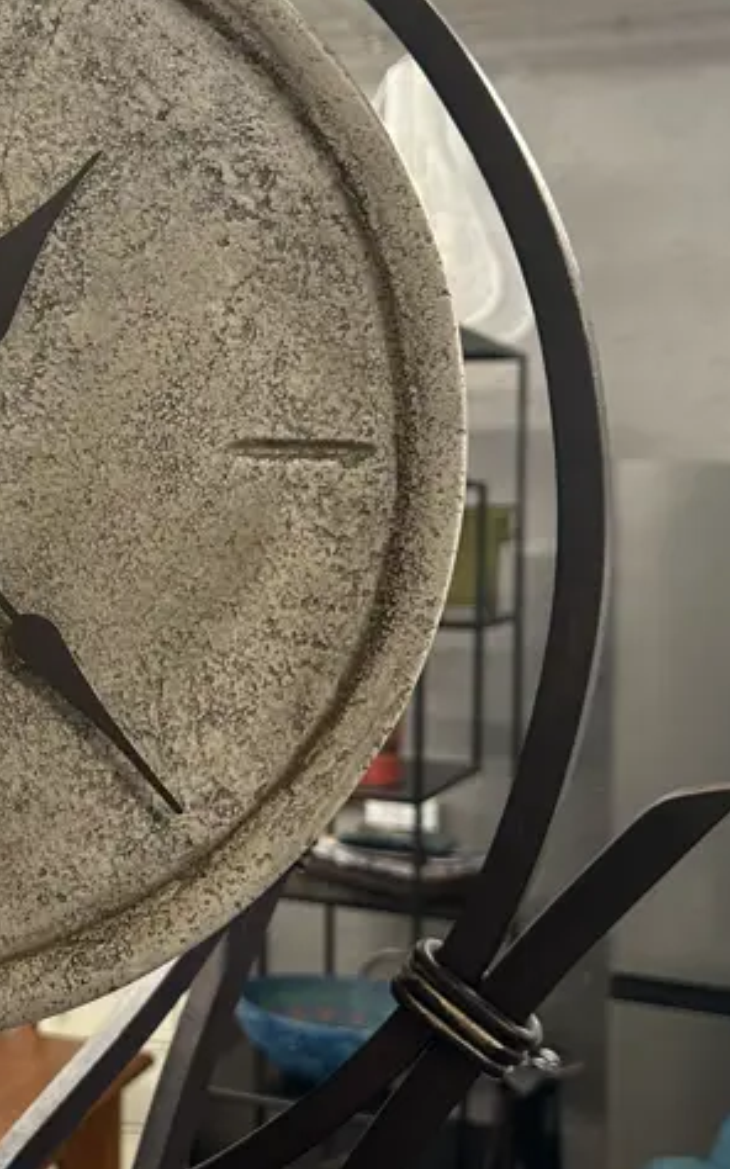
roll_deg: -0.9
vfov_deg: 36.8
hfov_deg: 22.3
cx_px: -67
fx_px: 1752
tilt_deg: +0.1
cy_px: 508
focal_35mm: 55
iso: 200
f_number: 1.78
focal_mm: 6.86
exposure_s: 1/100
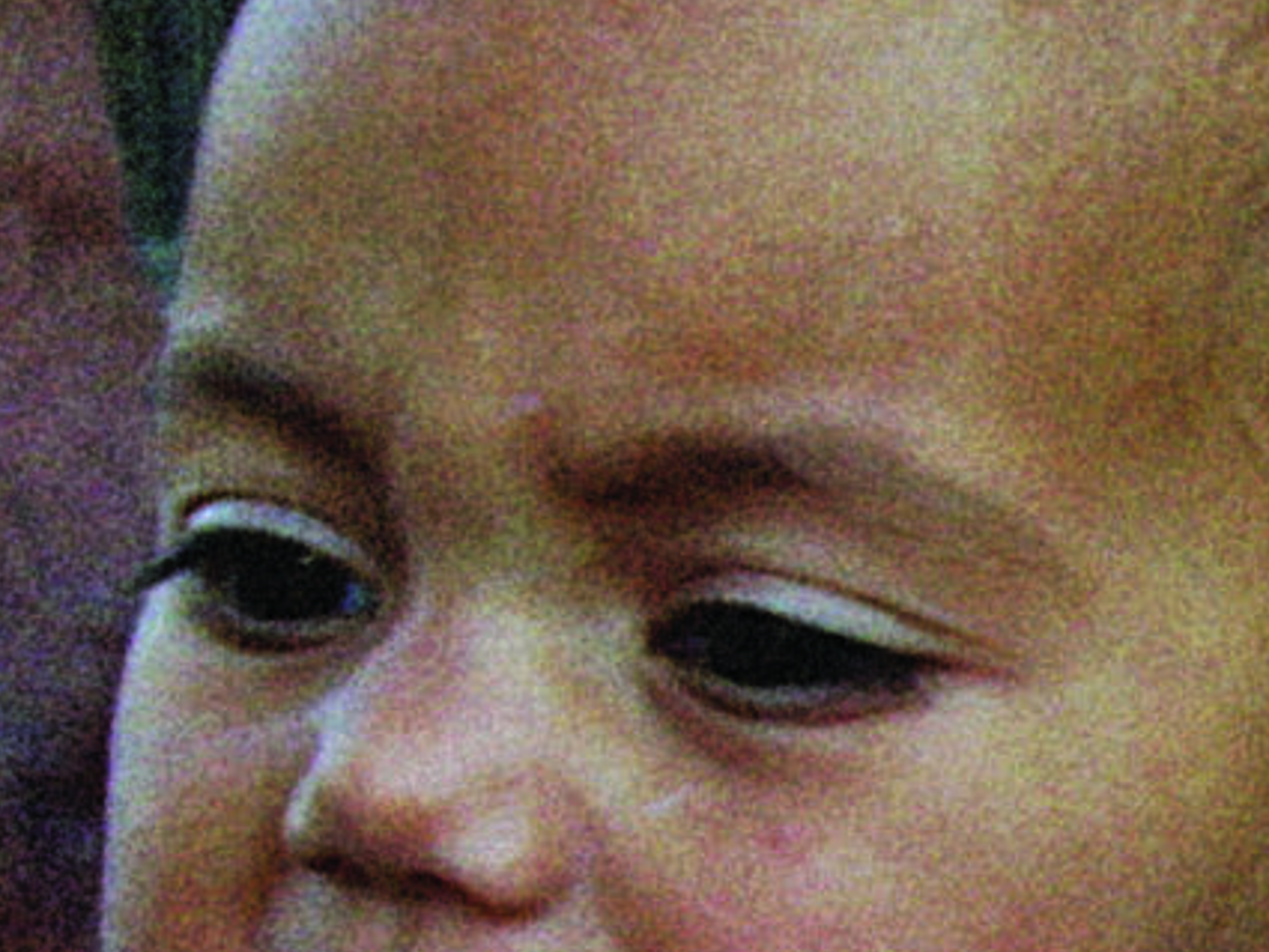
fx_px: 8397
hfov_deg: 8.1
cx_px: 2807
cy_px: 830
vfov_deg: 6.5
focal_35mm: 229
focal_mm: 7.9
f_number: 2.8
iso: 100
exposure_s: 1/160
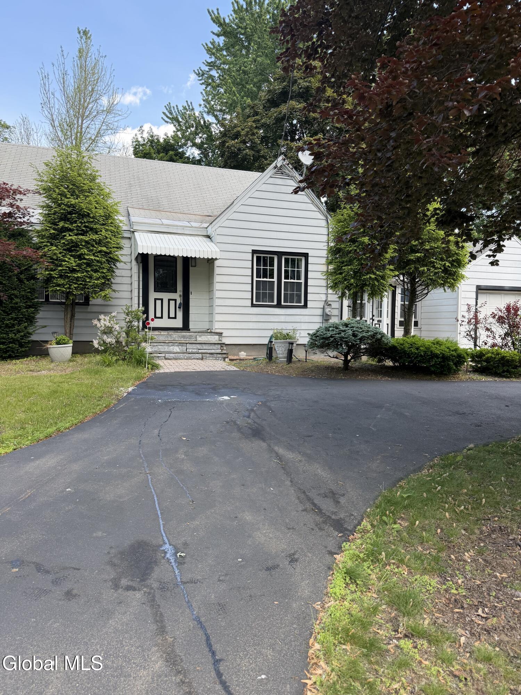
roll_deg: +0.2
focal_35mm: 24
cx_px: 260
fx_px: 482
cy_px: 348
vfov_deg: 71.6
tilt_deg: -2.0
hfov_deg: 56.8
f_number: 1.78
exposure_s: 1/888
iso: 100
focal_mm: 6.76
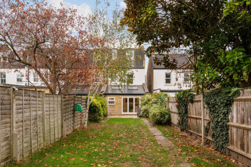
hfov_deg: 104.3
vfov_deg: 81.2
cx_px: 126
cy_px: 84
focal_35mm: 14
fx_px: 98
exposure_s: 1/80
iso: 400
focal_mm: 14
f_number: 8
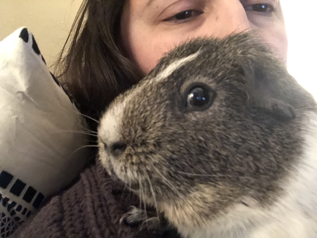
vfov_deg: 44.2
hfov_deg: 56.8
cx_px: 158
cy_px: 119
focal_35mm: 32
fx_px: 293
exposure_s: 1/15
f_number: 2.2
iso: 1000
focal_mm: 2.87
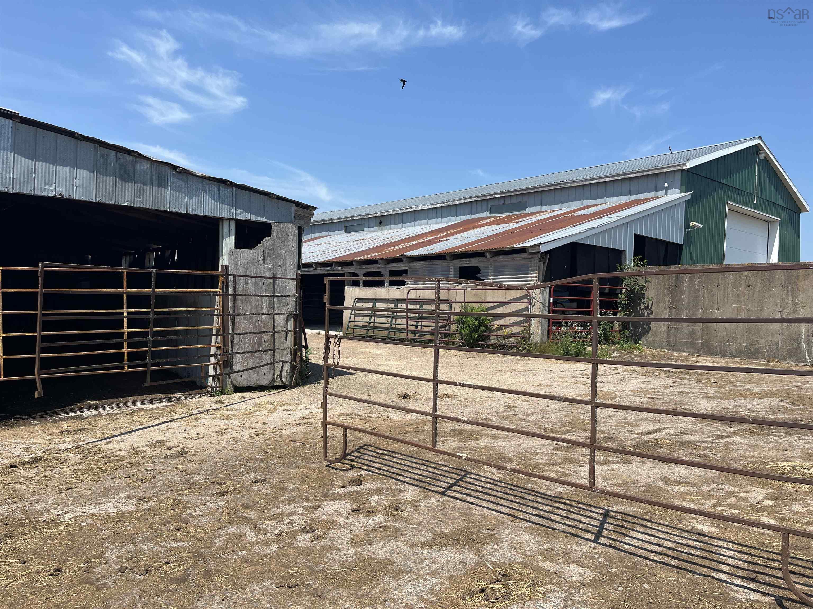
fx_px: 611
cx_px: 406
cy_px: 304
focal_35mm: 26
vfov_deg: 53.1
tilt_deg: +0.2
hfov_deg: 67.3
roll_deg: -1.9
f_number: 1.6
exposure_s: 1/3413
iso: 50
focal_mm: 5.1
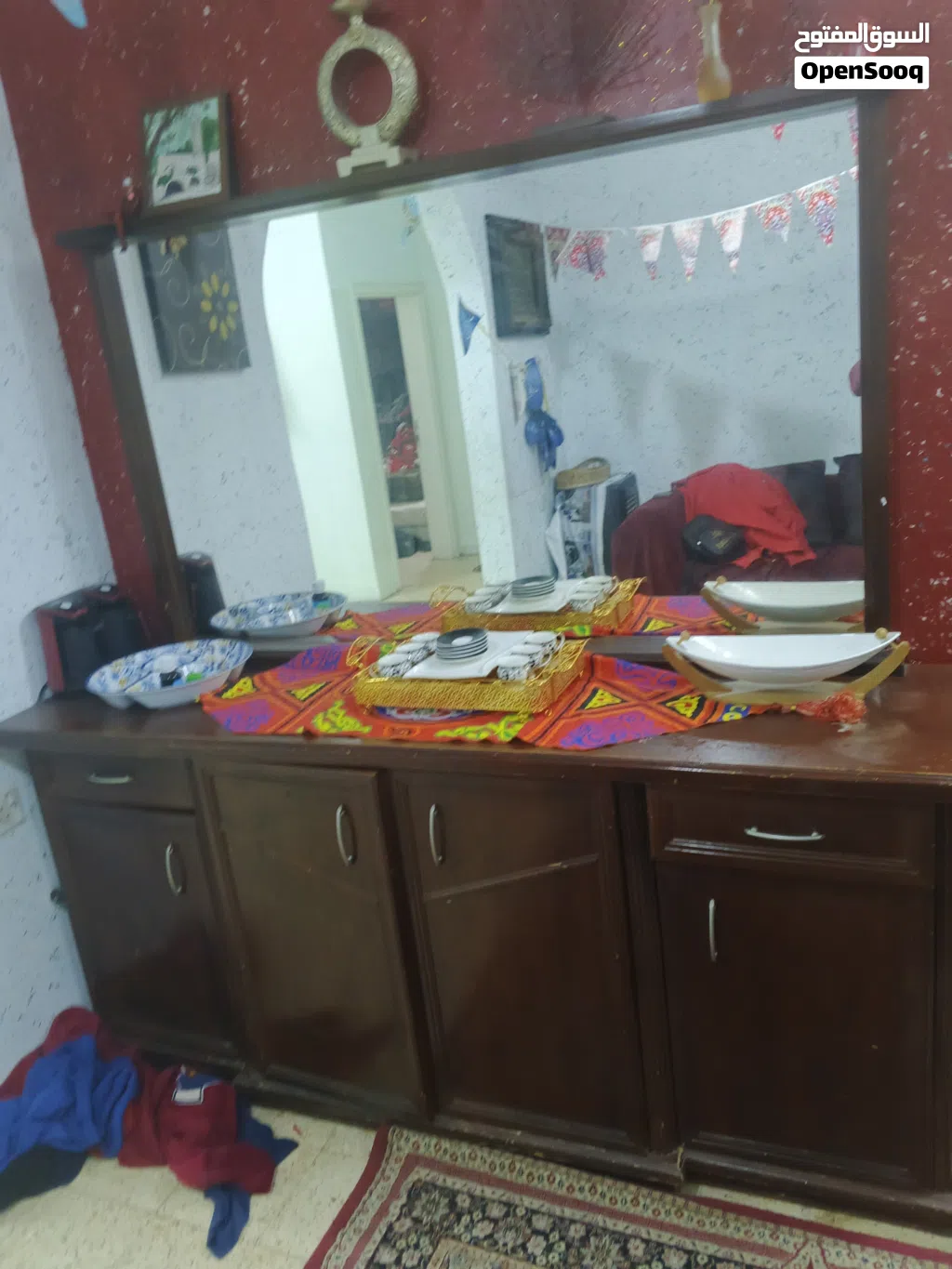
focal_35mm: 23
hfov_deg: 58.9
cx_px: 476
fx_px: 843
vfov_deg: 73.9
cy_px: 634
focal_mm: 4.09
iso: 1009
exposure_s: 1/33.3
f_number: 1.6
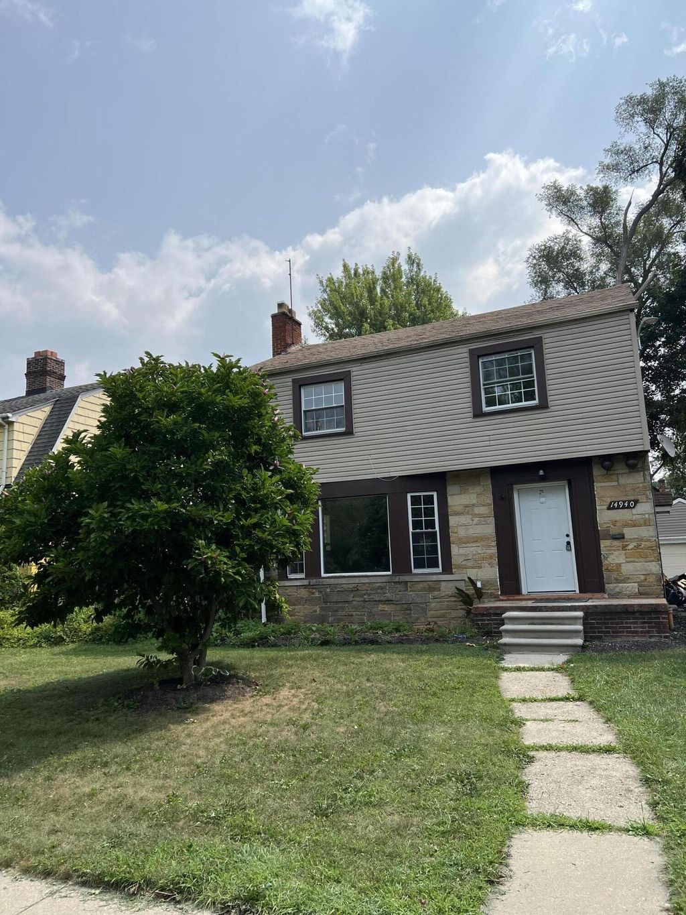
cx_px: 343
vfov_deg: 67.3
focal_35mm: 26
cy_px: 458
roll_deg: +2.6
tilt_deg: +9.9
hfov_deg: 53.1
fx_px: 687
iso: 50
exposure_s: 1/5882
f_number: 1.5
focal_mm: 5.7
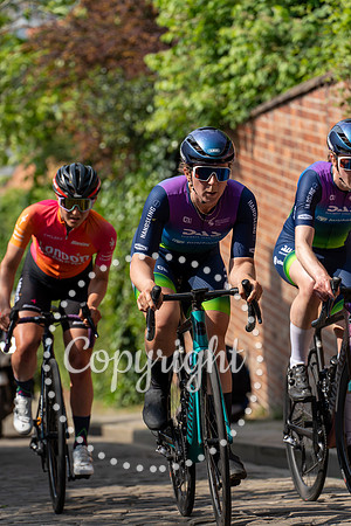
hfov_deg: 8.3
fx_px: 2428
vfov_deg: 12.4
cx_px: 176
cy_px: 263
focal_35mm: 166
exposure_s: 1/1000
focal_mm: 166
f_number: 4.5
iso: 200
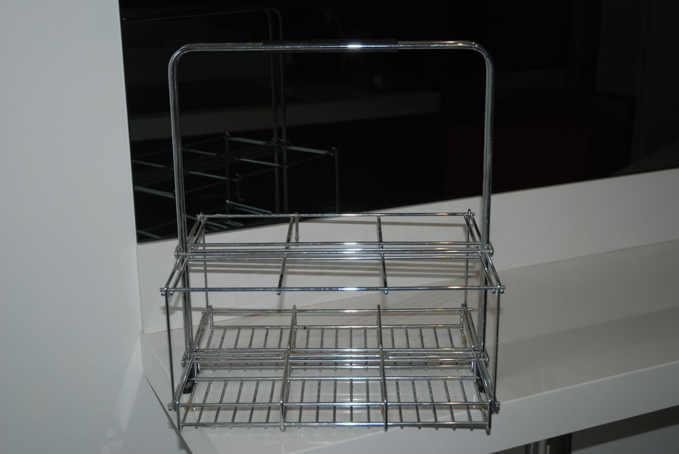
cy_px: 227
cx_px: 340
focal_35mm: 52
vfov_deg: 25.8
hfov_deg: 37.8
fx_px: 991
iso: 200
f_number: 4.2
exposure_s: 1/60
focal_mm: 35
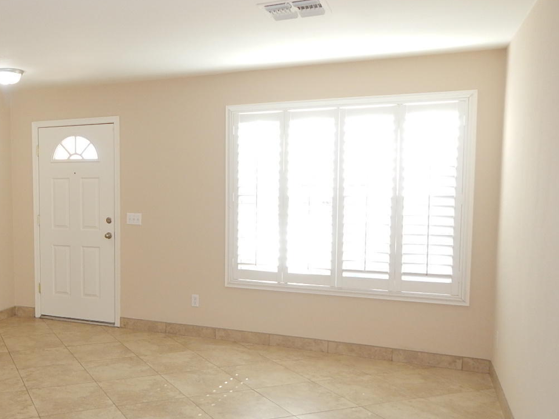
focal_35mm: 35
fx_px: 565
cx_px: 125
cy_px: 232
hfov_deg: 50.0
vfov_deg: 40.6
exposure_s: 1/30
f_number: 3
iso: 180
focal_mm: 4
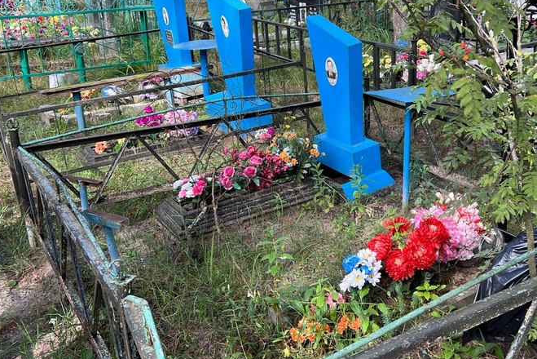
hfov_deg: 45.9
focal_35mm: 42
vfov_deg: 31.8
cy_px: 147
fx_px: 627
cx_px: 342
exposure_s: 1/210
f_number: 1.5
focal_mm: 5.7
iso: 40
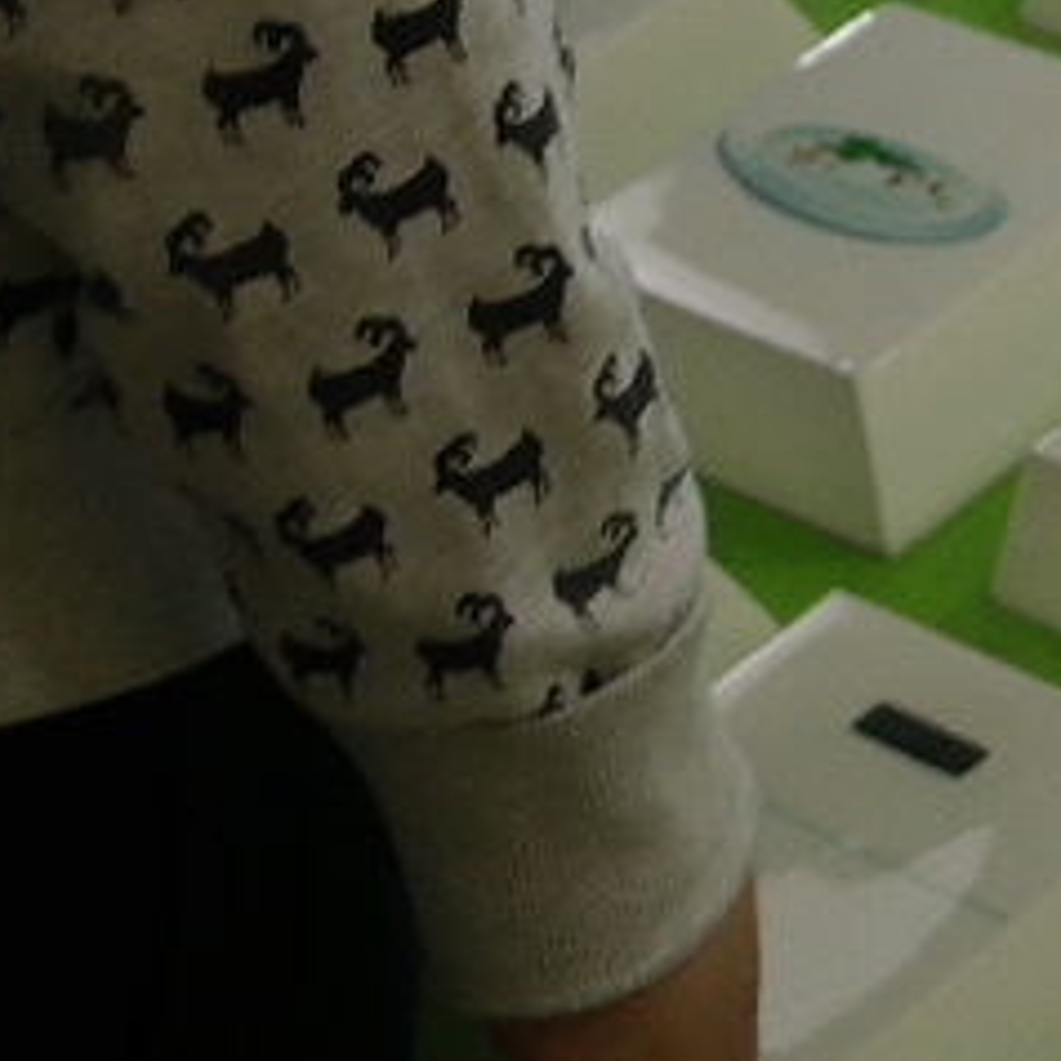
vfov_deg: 8.8
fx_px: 6415
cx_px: 1150
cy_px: -1190
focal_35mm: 185
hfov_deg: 9.4
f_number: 3.5
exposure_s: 1/40
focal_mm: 20
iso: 200
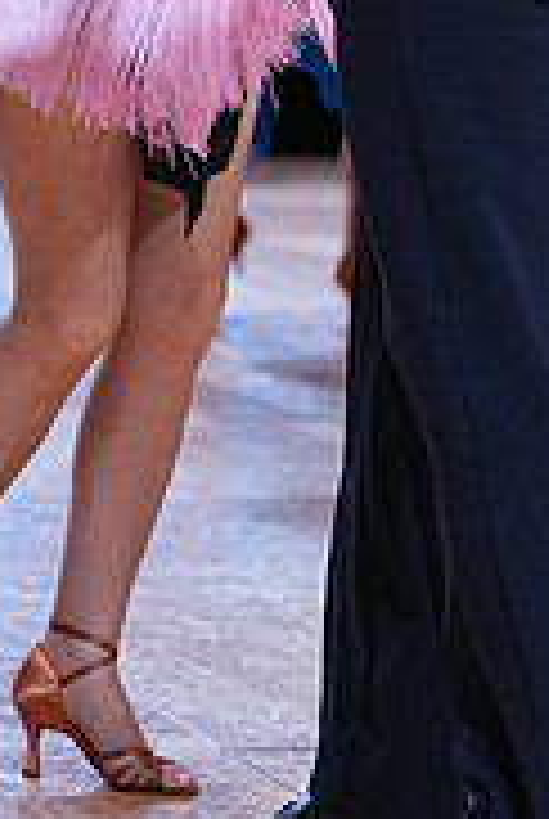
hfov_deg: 5.3
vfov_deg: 7.8
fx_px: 5947
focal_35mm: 261
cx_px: 362
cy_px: -207
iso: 1250
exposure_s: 1/400
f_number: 4
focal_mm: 82
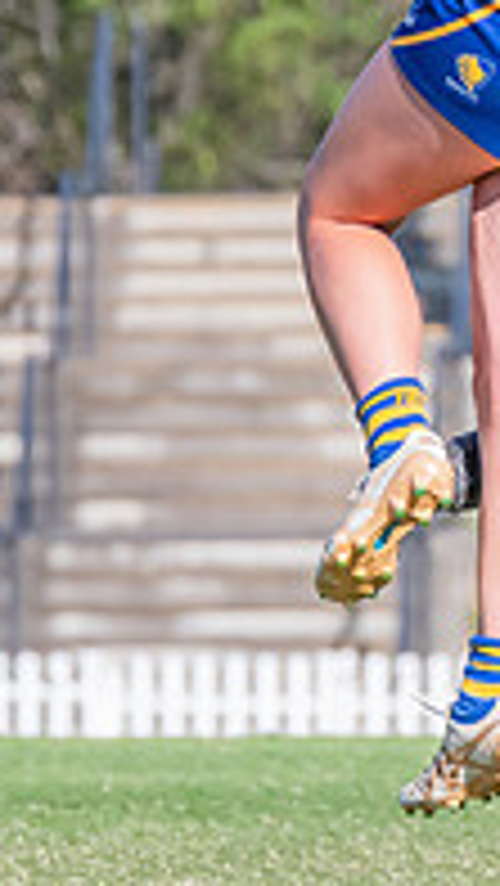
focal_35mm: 1610
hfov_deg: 0.8
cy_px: -248
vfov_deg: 1.3
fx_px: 37899
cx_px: 854
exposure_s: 1/1250
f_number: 10
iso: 800
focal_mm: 360
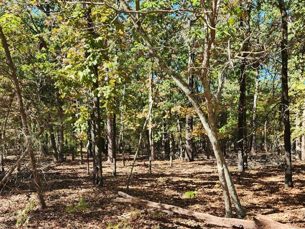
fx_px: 317
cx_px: 140
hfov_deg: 51.3
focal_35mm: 36
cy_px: 153
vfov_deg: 39.2
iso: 20
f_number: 1.8
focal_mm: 6.4
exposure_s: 1/180
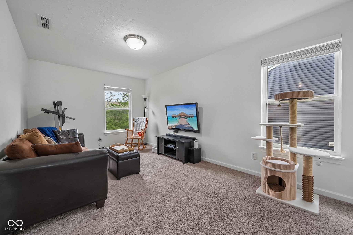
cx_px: 176
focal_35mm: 14
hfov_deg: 104.3
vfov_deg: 81.2
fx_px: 137
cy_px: 118
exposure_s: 1/15
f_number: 8
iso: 250
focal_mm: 14
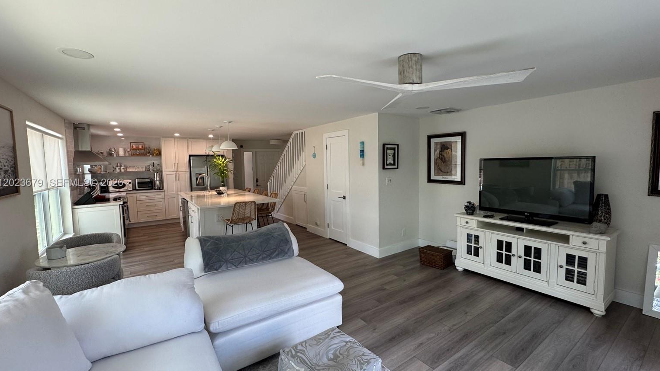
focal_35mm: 16
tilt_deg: -4.8
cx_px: 335
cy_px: 183
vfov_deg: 67.1
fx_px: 280
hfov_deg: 99.4
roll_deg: +1.2
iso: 160
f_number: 2.2
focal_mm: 2.22
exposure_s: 1/120
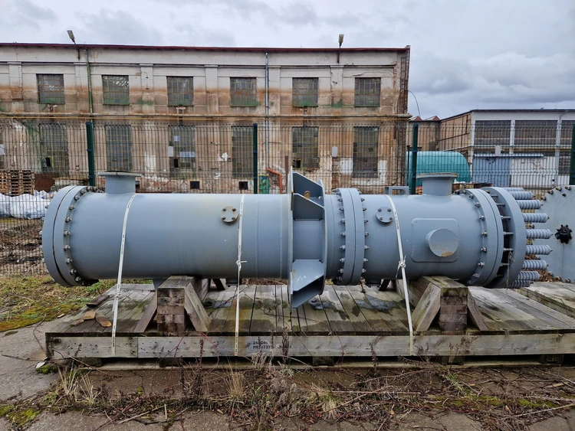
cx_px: 288
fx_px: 382
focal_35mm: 23
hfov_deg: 73.9
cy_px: 216
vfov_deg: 58.9
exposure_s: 1/530
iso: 50
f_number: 1.8
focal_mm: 5.4
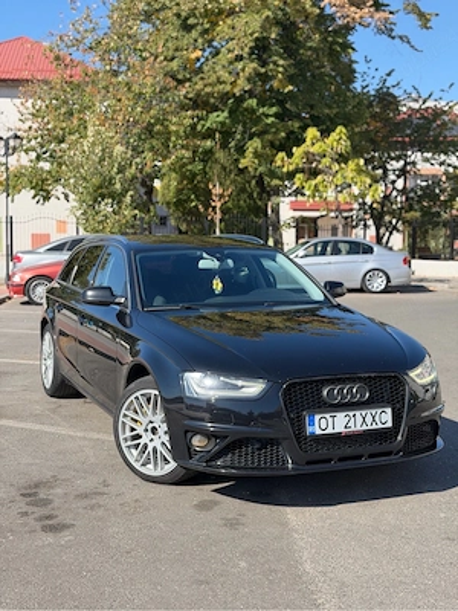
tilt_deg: -5.9
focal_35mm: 48
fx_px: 847
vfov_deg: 39.7
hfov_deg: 30.3
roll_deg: -0.5
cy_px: 306
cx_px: 229
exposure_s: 1/2146
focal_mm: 6.76
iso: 100
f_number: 1.78
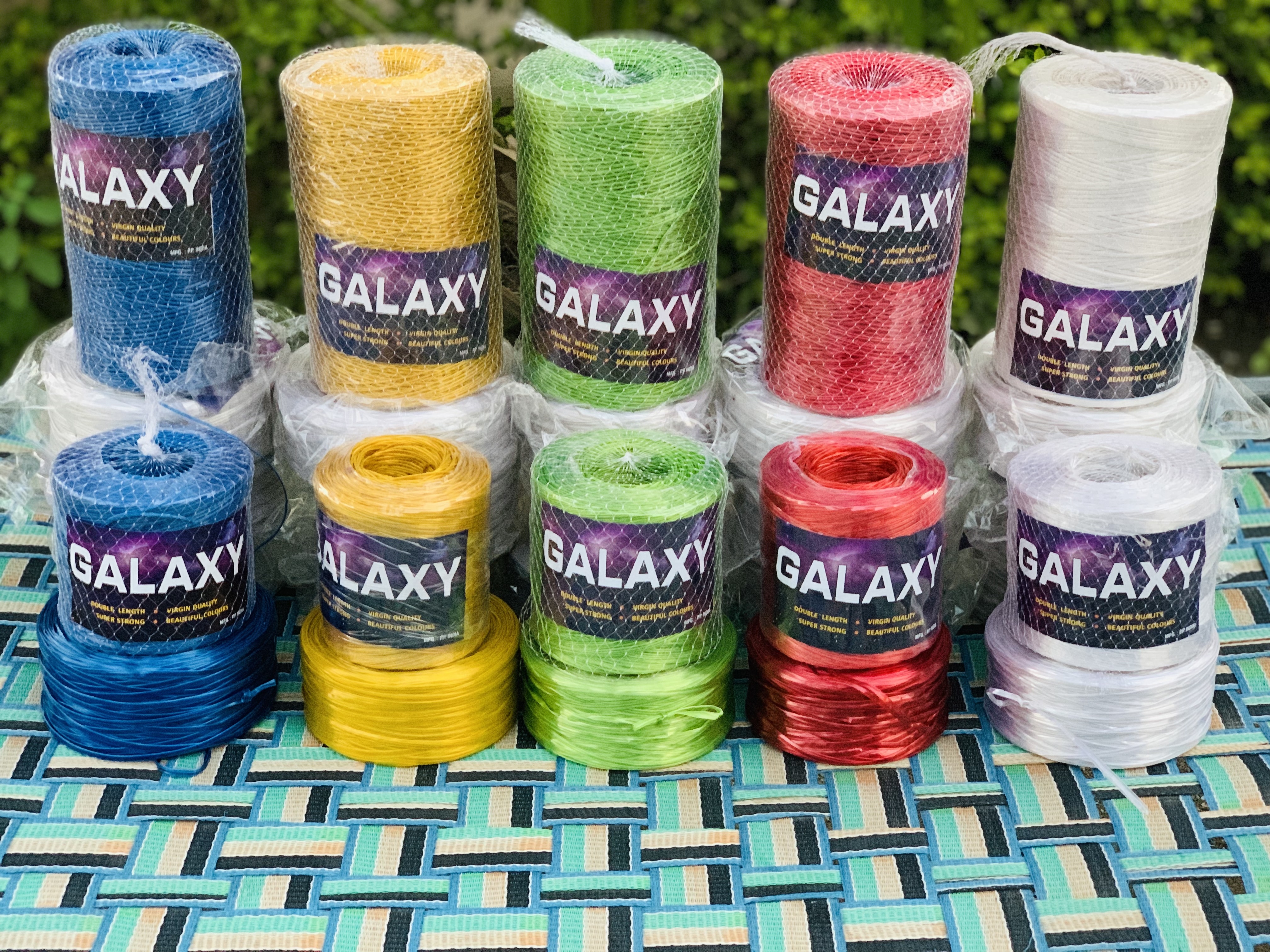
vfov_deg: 28.0
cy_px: 476
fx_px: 1908
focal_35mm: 52
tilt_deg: -27.7
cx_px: 635
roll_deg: +3.3
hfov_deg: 36.8
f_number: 2.4
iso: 500
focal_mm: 6
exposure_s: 1/40
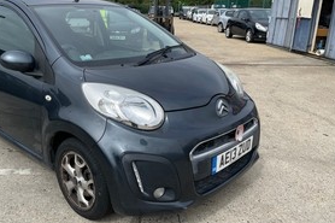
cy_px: 110
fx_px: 316
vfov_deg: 38.8
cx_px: 128
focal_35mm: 34
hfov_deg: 55.2
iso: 32
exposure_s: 1/2959
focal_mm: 4.2
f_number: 1.6
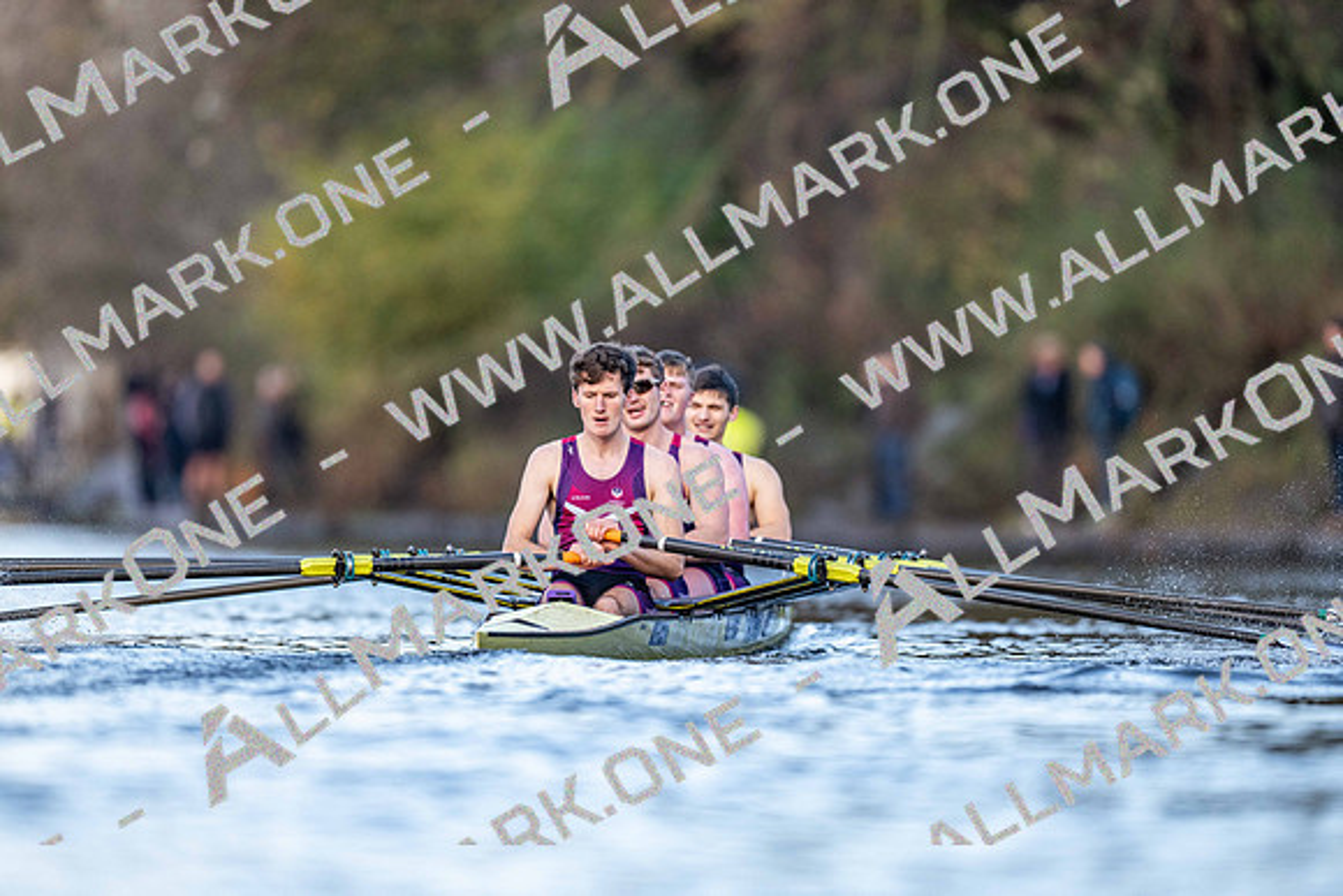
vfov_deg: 2.3
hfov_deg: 3.4
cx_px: 672
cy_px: 448
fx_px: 22388
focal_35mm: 600
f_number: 4
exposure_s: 1/2500
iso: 2000
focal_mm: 600
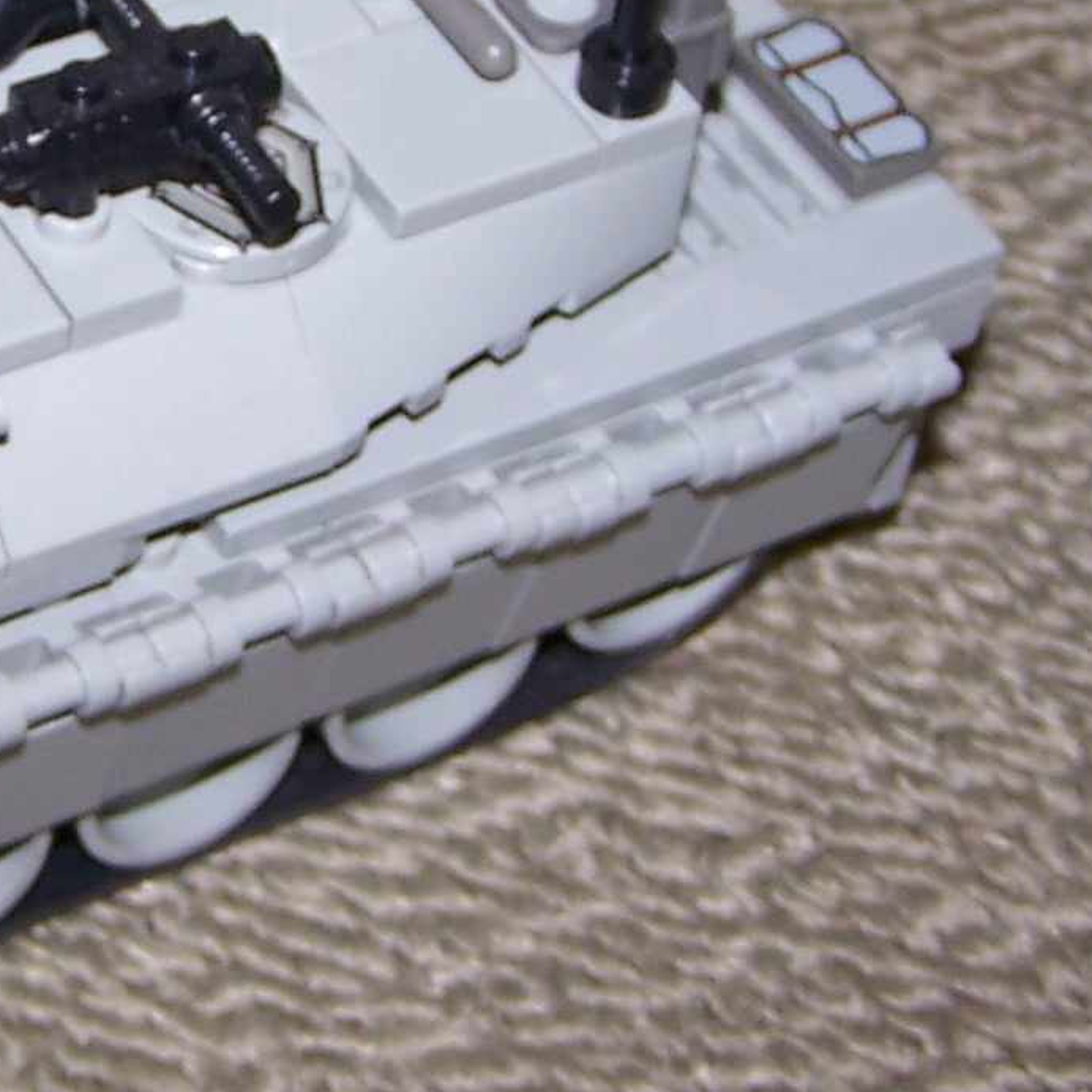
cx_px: 39
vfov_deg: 13.9
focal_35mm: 125
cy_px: 197
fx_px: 4461
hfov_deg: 13.8
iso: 80
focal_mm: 6.3
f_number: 2.8
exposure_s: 1/60
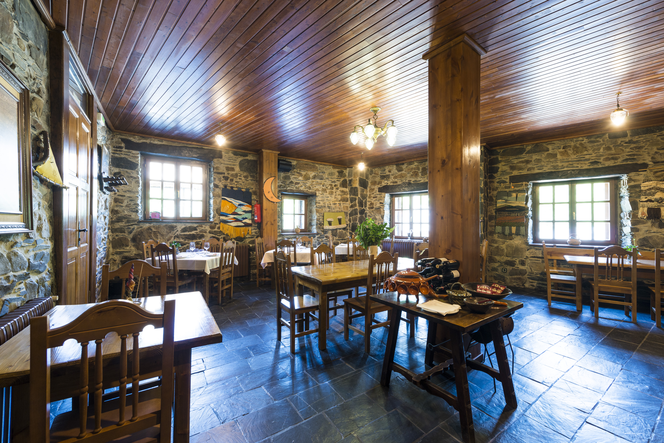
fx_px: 258
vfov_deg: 81.3
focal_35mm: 14
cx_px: 332
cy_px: 222
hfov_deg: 104.2
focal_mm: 14
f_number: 8
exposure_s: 1/2
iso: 200
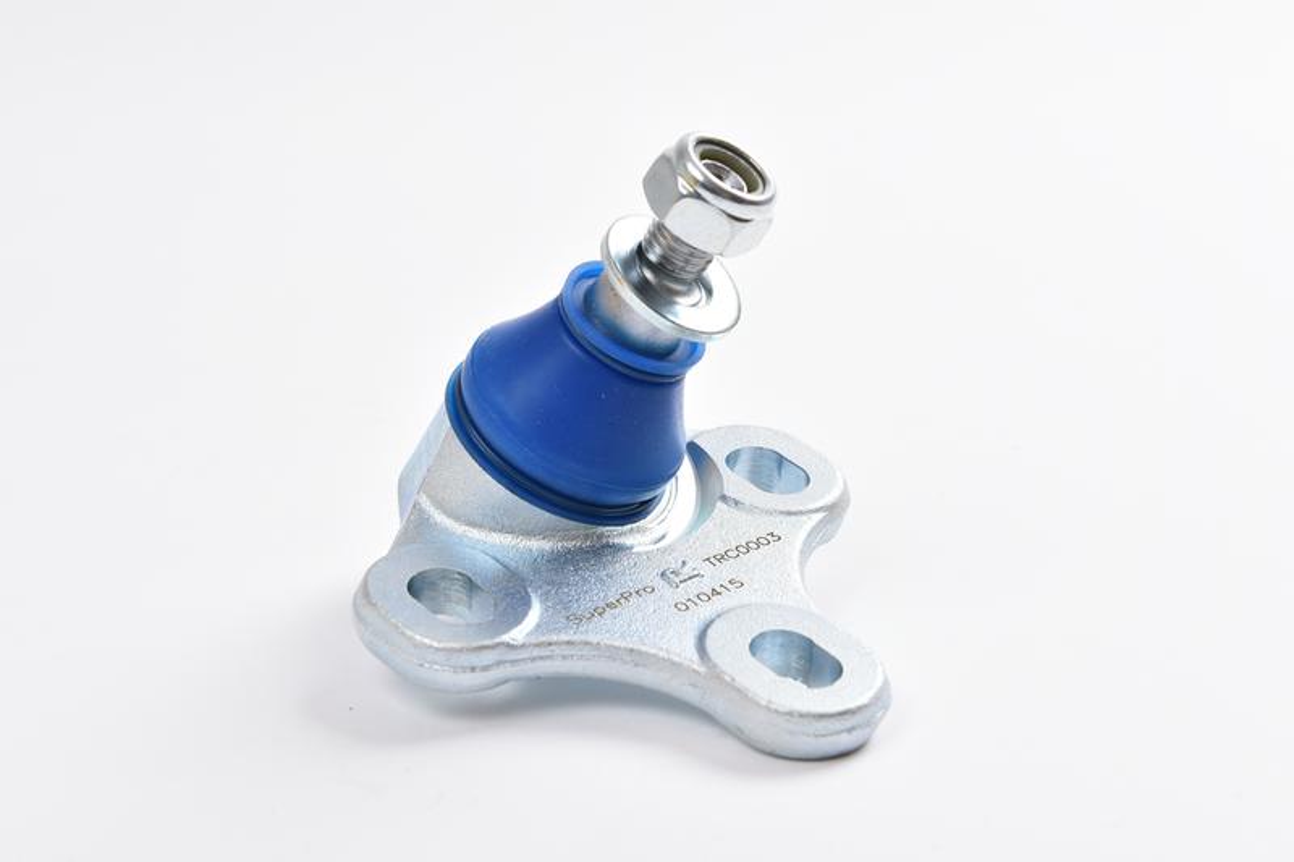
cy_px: 431
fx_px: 2515
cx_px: 647
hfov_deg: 28.8
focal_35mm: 70
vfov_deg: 19.4
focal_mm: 70
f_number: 14
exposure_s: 1/200
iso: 200
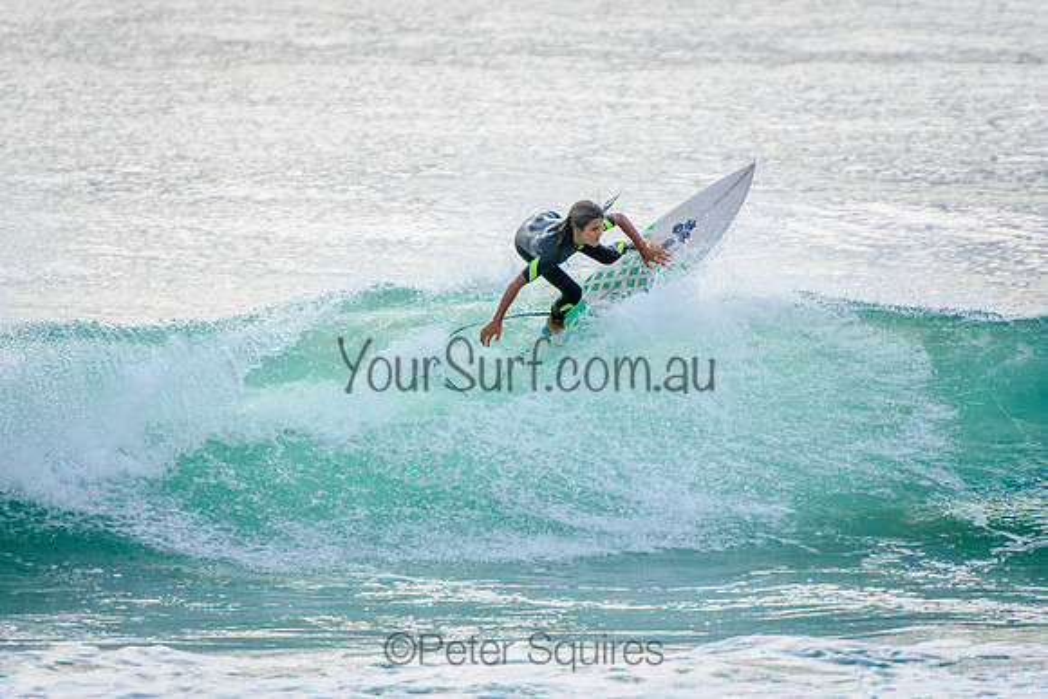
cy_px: 350
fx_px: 17470
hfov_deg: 3.4
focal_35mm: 600
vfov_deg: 2.3
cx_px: 524
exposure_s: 1/2000
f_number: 5.6
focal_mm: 400
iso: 450
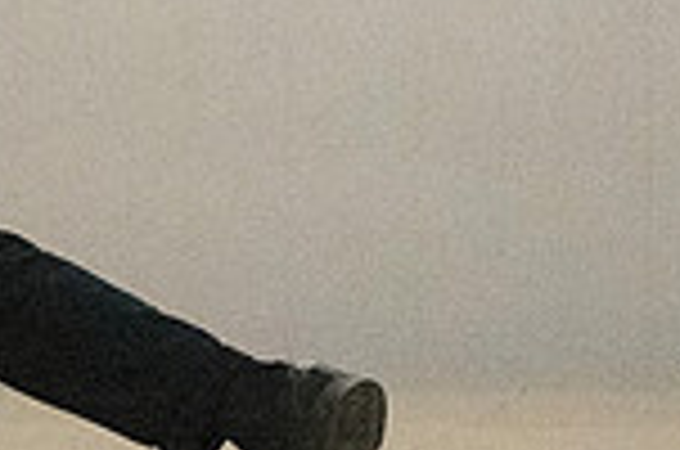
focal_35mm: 669
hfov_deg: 3.1
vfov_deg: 2.0
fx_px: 12610
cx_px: -581
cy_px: 166
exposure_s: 1/1250
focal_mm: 116
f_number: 4
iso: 10000
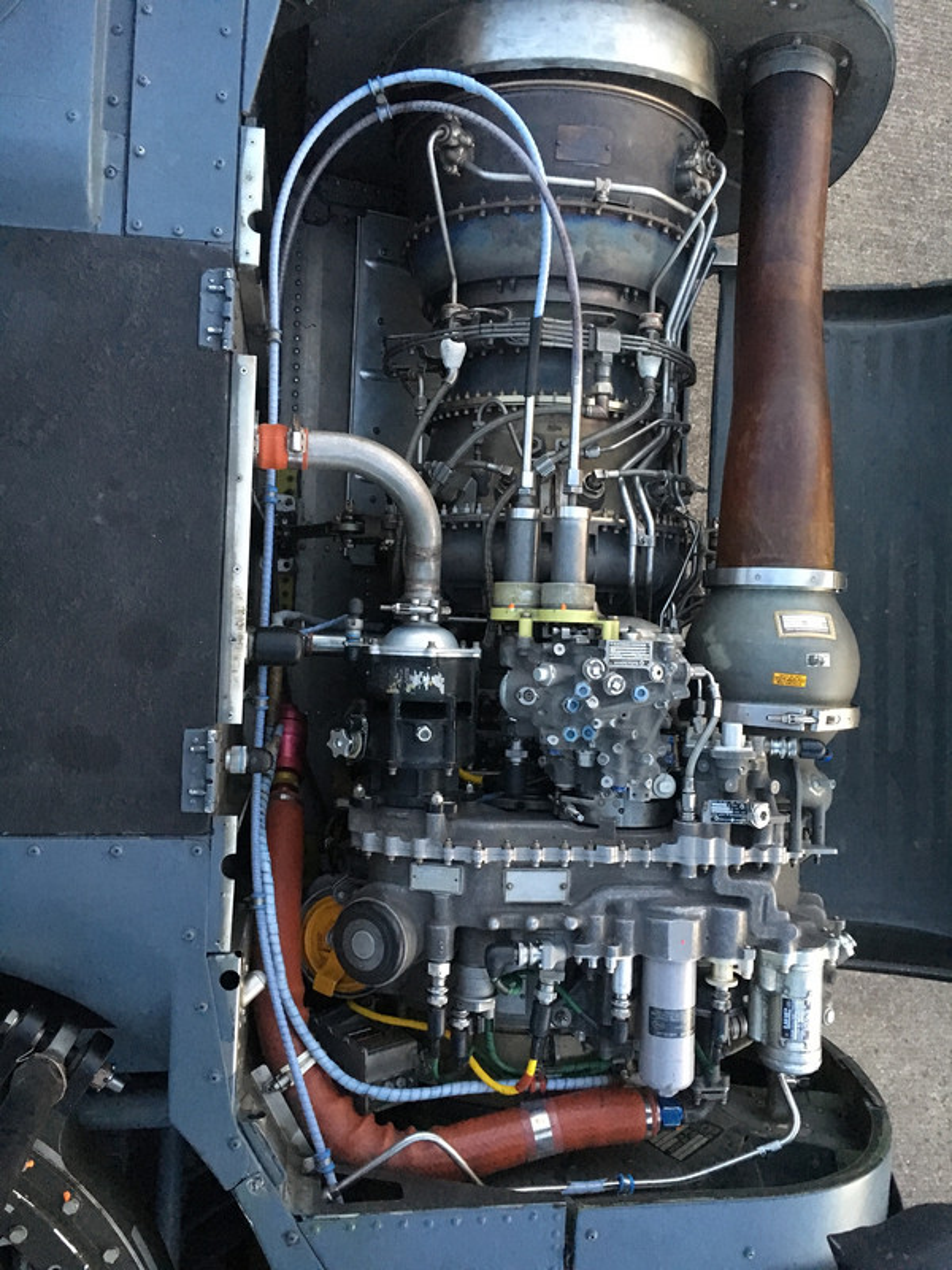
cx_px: 476
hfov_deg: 48.2
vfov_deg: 61.7
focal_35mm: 29
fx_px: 1063
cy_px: 635
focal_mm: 4.15
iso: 320
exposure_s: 1/17
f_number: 2.2
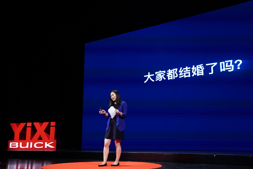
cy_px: 84
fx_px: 281
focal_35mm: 40
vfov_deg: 33.5
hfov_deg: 48.4
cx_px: 126
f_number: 4
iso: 1600
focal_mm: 40
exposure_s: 1/100
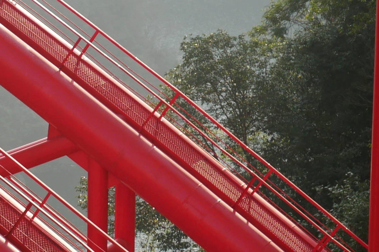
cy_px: 199
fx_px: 3158
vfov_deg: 4.6
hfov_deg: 6.8
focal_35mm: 300
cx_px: -125
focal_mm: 42
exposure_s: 1/200
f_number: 5.6
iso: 200
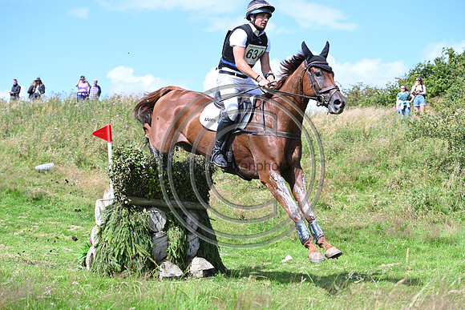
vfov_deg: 19.5
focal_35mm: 70
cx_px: 232
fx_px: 904
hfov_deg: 28.8
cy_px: 155
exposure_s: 1/1250
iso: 360
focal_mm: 70
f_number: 4.5
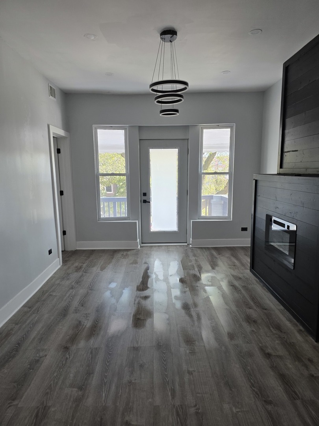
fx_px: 283
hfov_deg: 58.9
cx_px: 160
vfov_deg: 73.9
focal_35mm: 23
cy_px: 213
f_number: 1.7
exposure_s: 1/180
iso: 200
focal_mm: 6.3
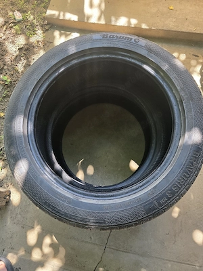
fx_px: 180
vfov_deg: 73.9
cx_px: 102
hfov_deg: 58.9
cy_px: 136
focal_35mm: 23
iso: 160
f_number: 1.7
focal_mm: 6.3
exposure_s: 1/182
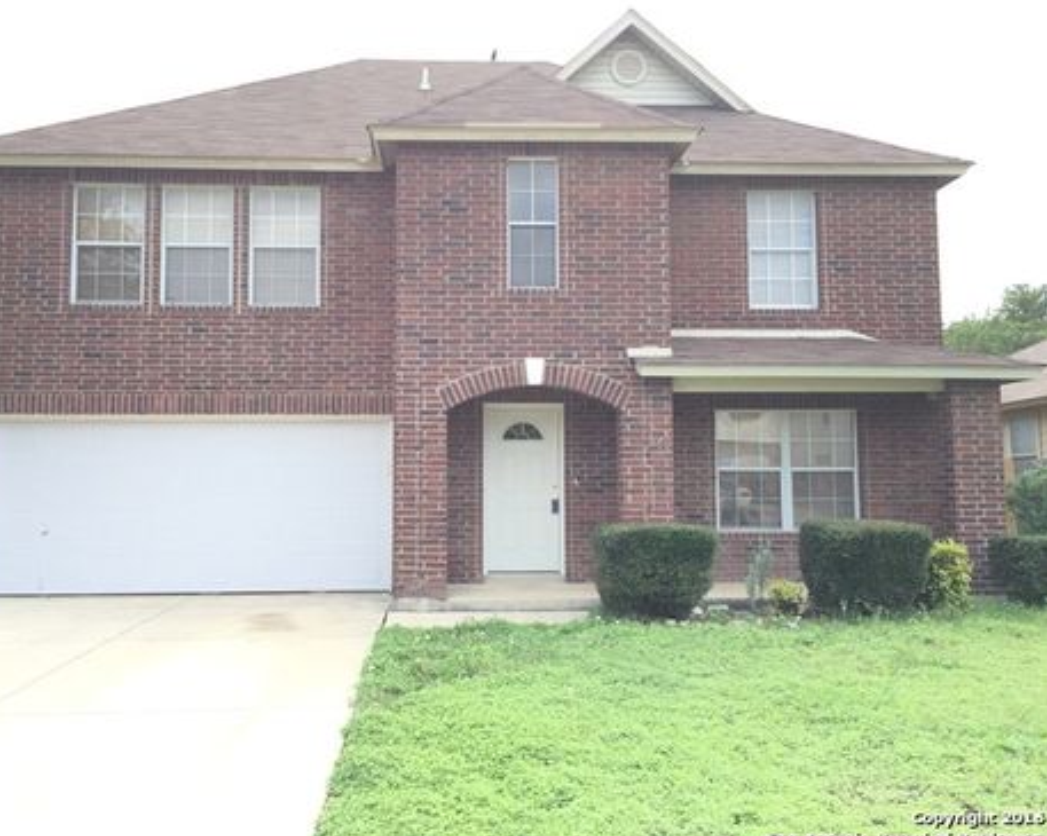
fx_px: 960
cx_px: 477
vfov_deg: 47.1
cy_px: 420
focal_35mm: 31
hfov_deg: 57.1
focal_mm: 4.15
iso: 32
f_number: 2.2
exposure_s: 1/230
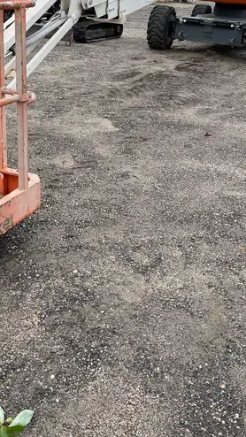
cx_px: 116
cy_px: 115
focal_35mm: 42
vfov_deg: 46.8
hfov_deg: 28.4
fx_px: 487
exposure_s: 1/821
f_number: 1.6
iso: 50
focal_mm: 5.1
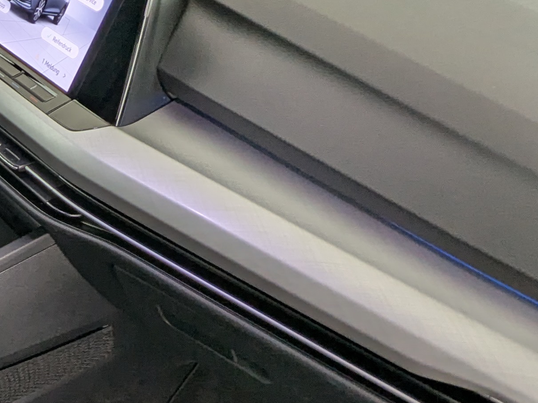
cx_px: -366
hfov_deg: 23.6
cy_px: 383
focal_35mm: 54
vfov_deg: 25.9
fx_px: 839
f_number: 2.2
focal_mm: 2.35
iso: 65
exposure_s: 1/38.4
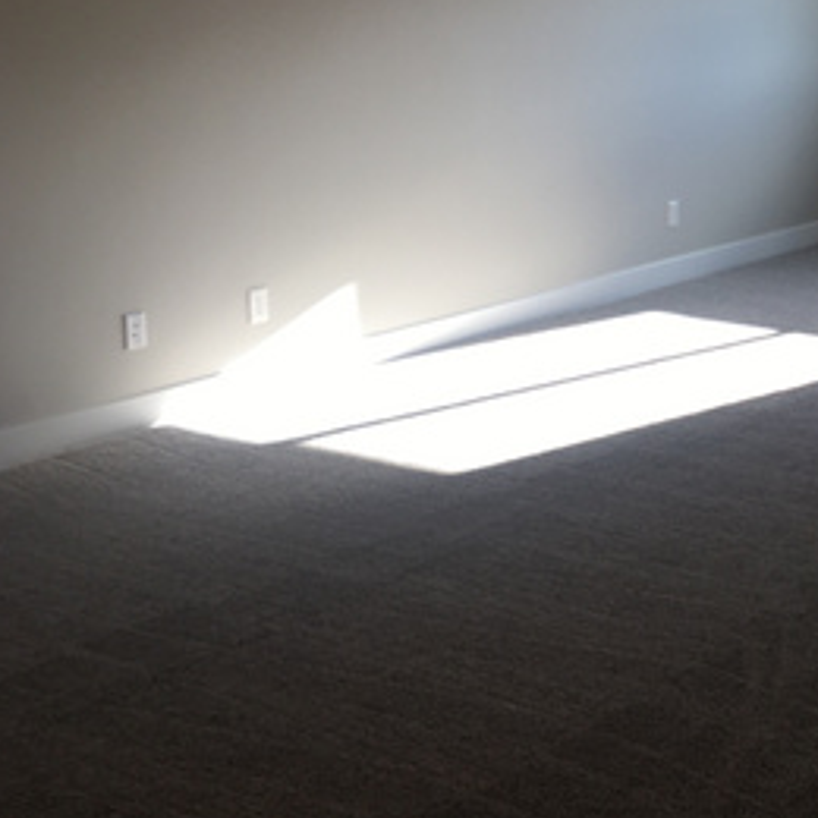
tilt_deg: -9.7
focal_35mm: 63
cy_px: 286
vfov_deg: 27.2
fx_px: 1684
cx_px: 941
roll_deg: -1.7
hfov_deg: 25.0
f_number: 2.2
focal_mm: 4.15
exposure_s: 1/60
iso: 25
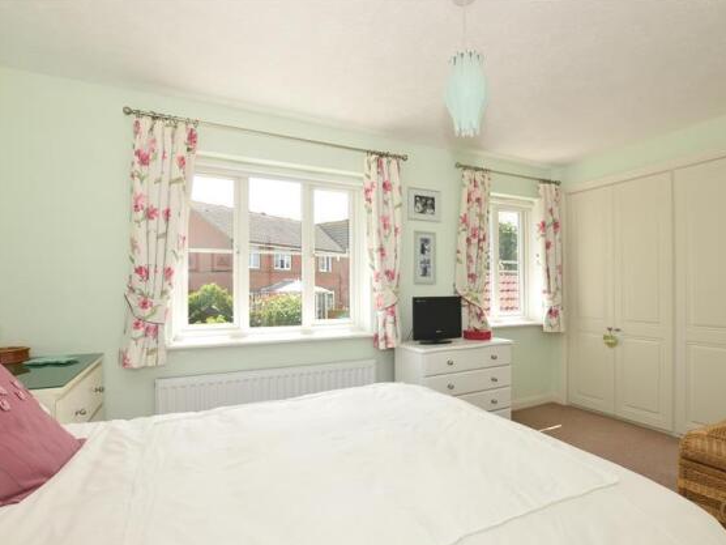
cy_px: 278
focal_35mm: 17
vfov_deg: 74.7
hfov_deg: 91.0
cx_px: 363
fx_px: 357
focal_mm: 10
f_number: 8
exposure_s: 1/200
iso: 200
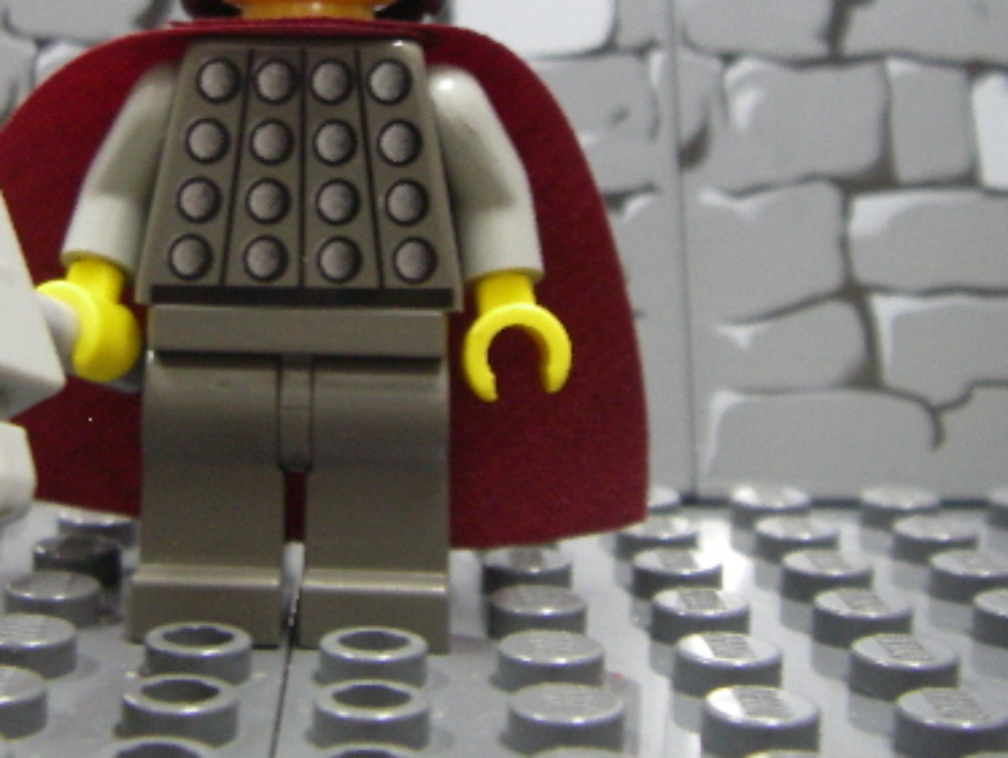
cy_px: 127
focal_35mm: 65
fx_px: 1894
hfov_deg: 29.5
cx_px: 288
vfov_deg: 22.2
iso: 250
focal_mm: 6.3
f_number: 3.3
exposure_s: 1/4
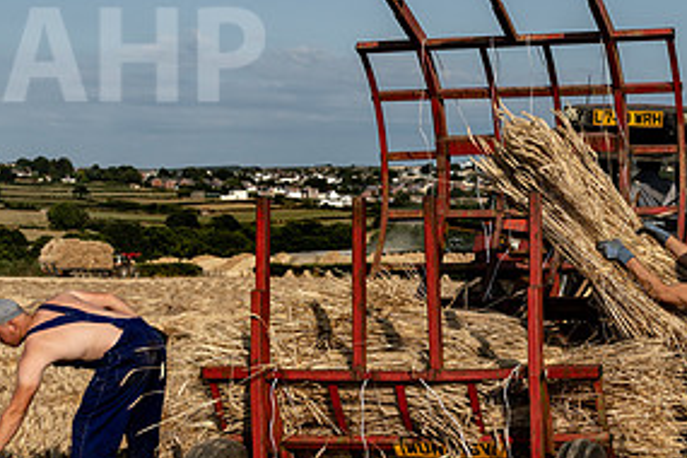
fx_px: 1469
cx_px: 697
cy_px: 290
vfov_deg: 17.7
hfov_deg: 25.0
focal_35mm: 77
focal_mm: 32
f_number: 5.6
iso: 64
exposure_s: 1/1250
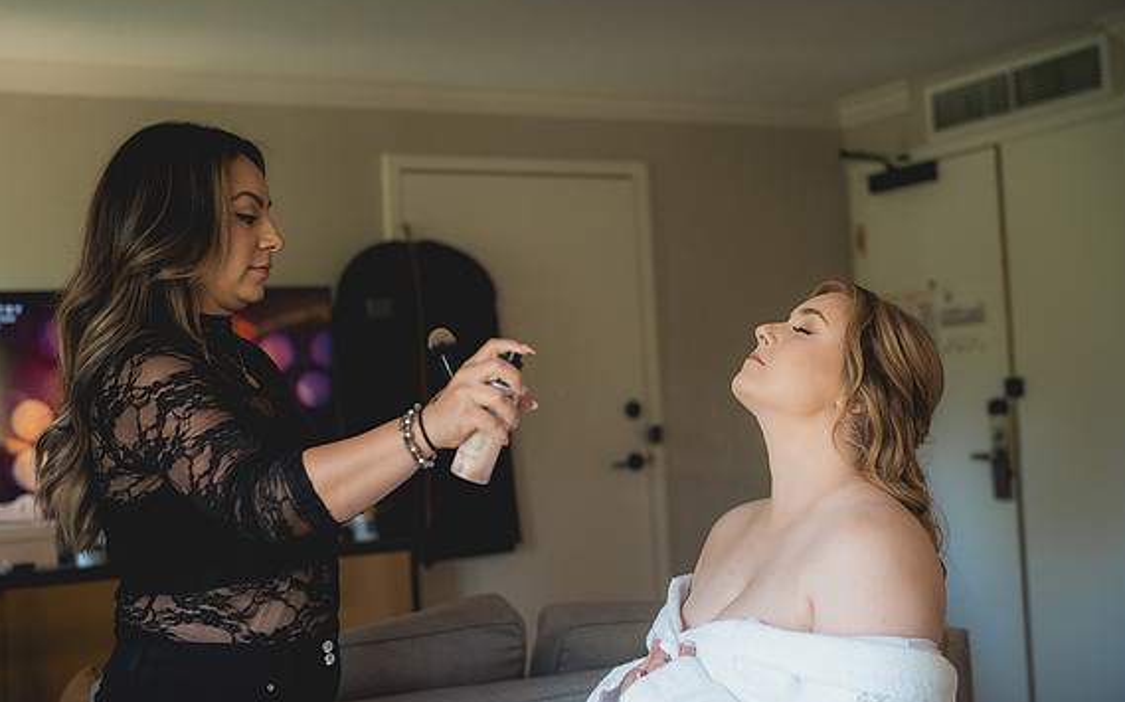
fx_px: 1594
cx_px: 558
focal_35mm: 52
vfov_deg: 24.8
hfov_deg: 38.9
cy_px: 357
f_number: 2.5
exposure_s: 1/125
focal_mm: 50
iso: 800
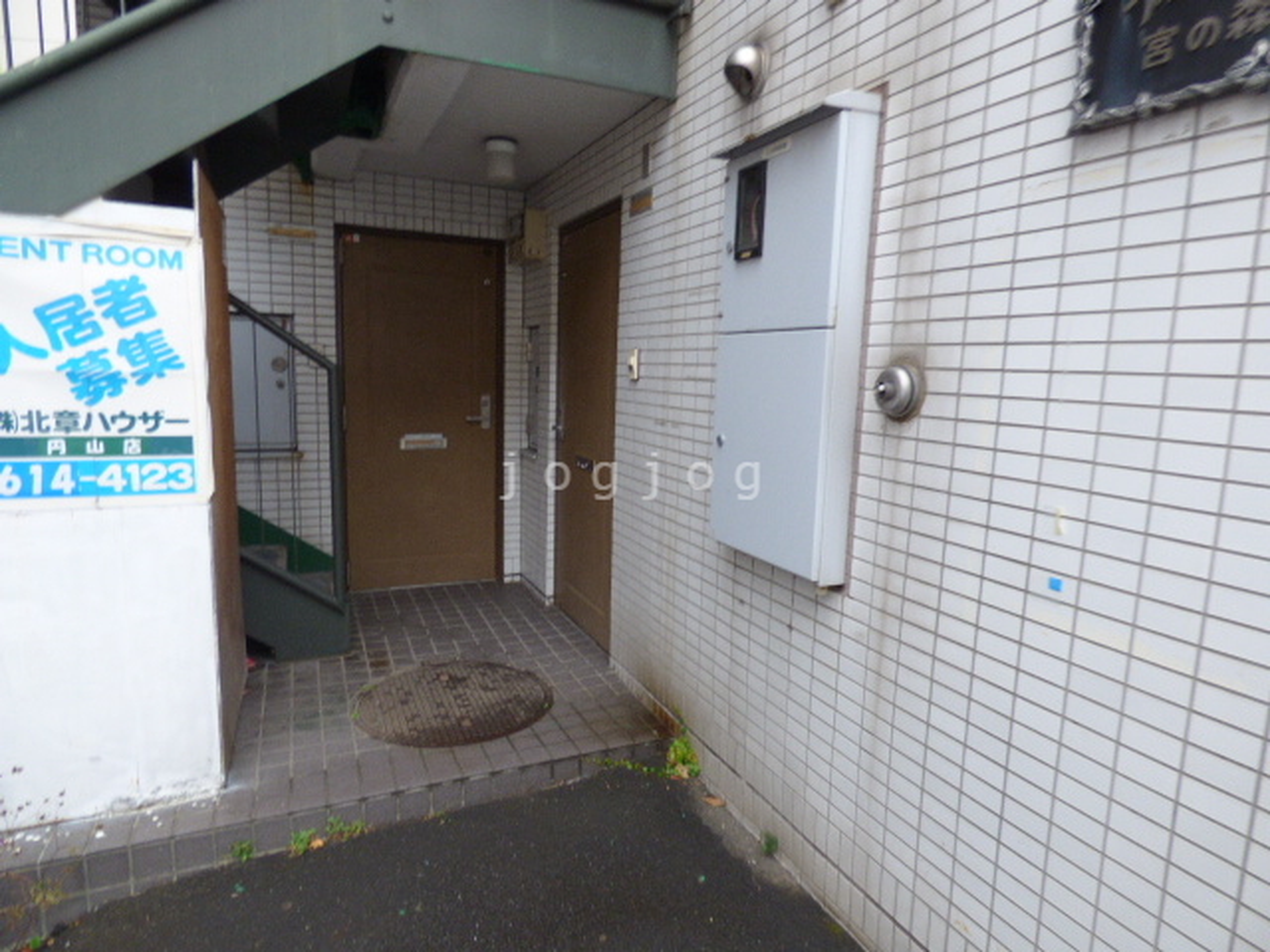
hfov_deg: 81.7
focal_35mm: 20
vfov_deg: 66.0
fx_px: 734
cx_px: 635
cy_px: 476
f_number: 2.8
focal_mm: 3.58
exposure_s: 1/8
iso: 160
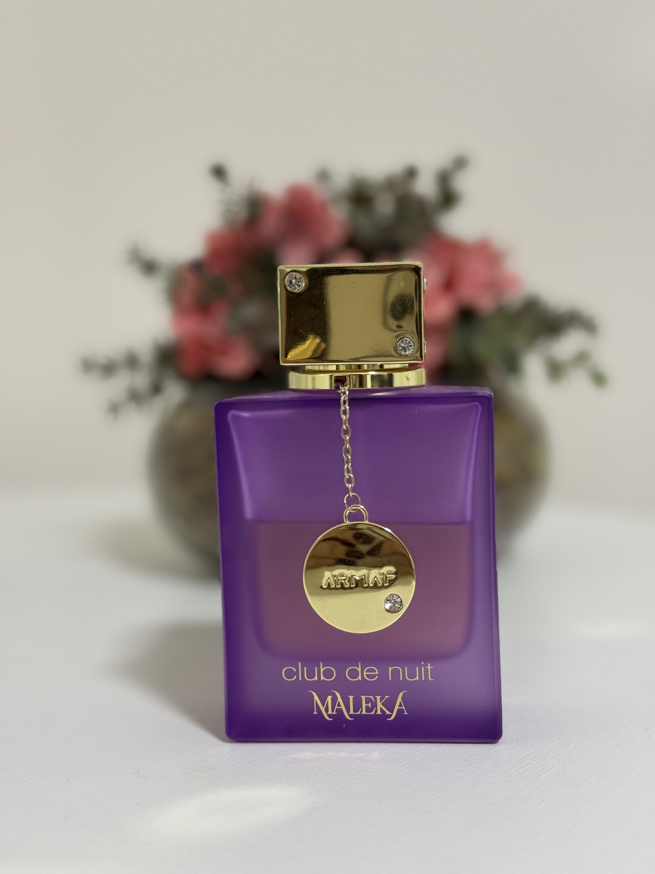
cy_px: 437
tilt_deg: -3.3
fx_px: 1211
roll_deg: +0.1
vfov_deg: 39.7
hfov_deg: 30.3
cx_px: 328
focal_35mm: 48
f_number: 1.78
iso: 250
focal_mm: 6.76
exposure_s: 1/48
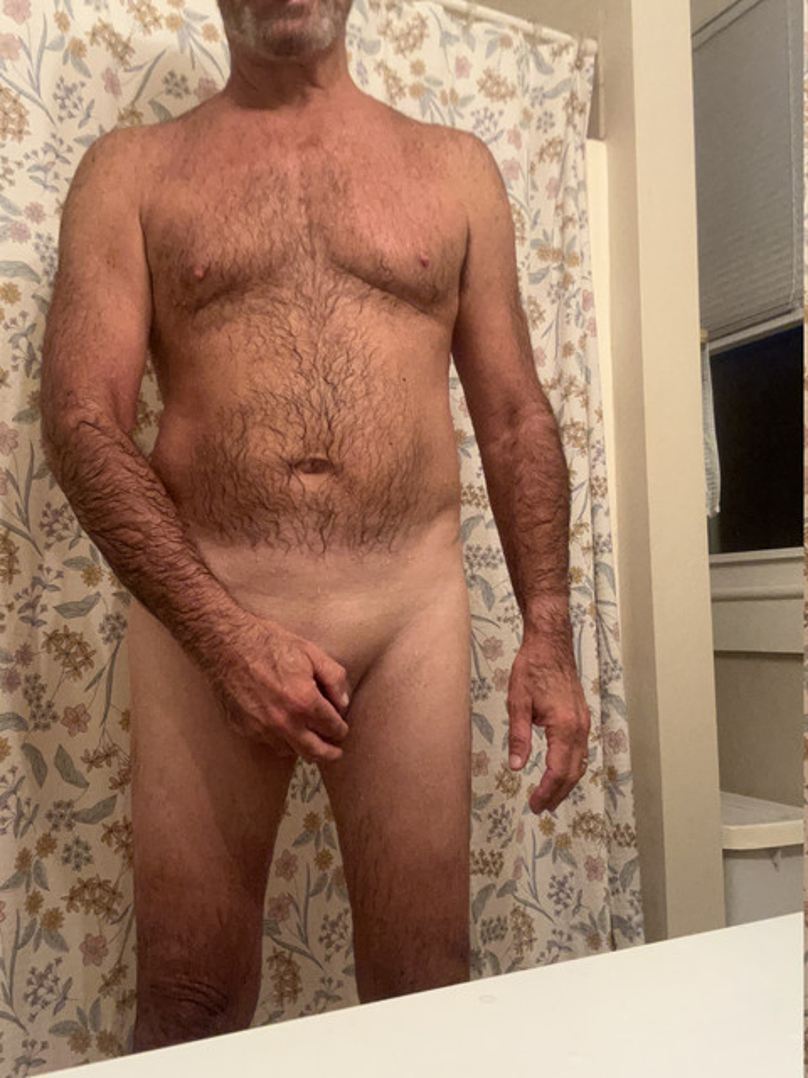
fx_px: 934
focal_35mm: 30
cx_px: 404
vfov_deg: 60.0
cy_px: 539
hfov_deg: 46.8
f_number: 1.9
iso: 250
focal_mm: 2.69
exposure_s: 1/40
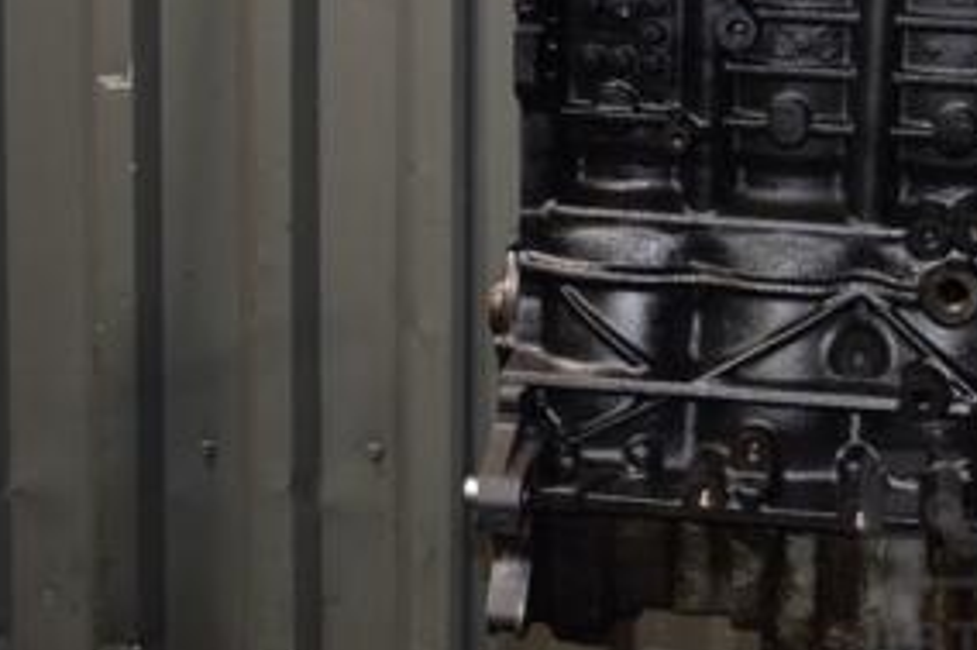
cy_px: 45
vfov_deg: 17.6
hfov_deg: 26.1
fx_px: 2061
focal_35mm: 76
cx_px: 795
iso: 800
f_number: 5
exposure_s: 1/60
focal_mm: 24
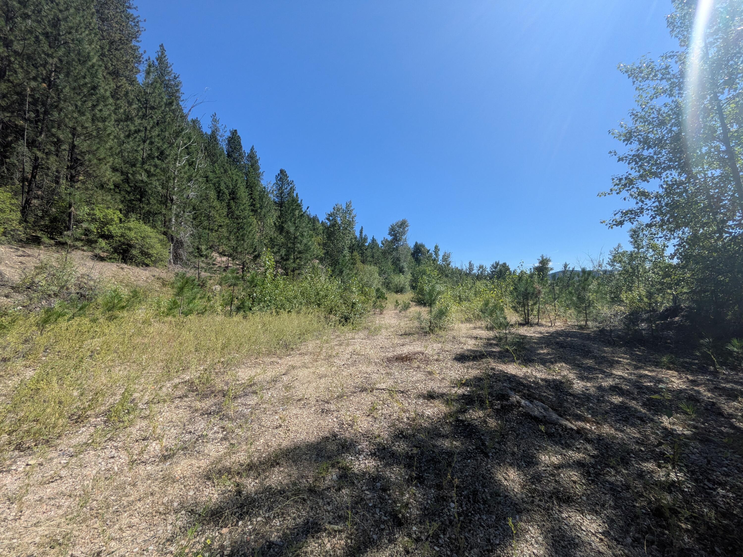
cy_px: 278
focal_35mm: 14
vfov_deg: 85.7
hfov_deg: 102.1
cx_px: 372
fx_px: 300
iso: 57
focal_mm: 1.85
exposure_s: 1/1689
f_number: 2.2
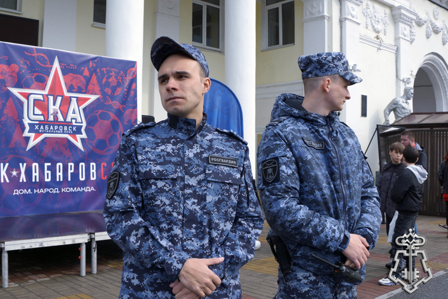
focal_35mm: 38
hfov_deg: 50.7
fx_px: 473
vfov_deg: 35.1
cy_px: 150
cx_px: 224
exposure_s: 1/250
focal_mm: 18
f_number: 8
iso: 100
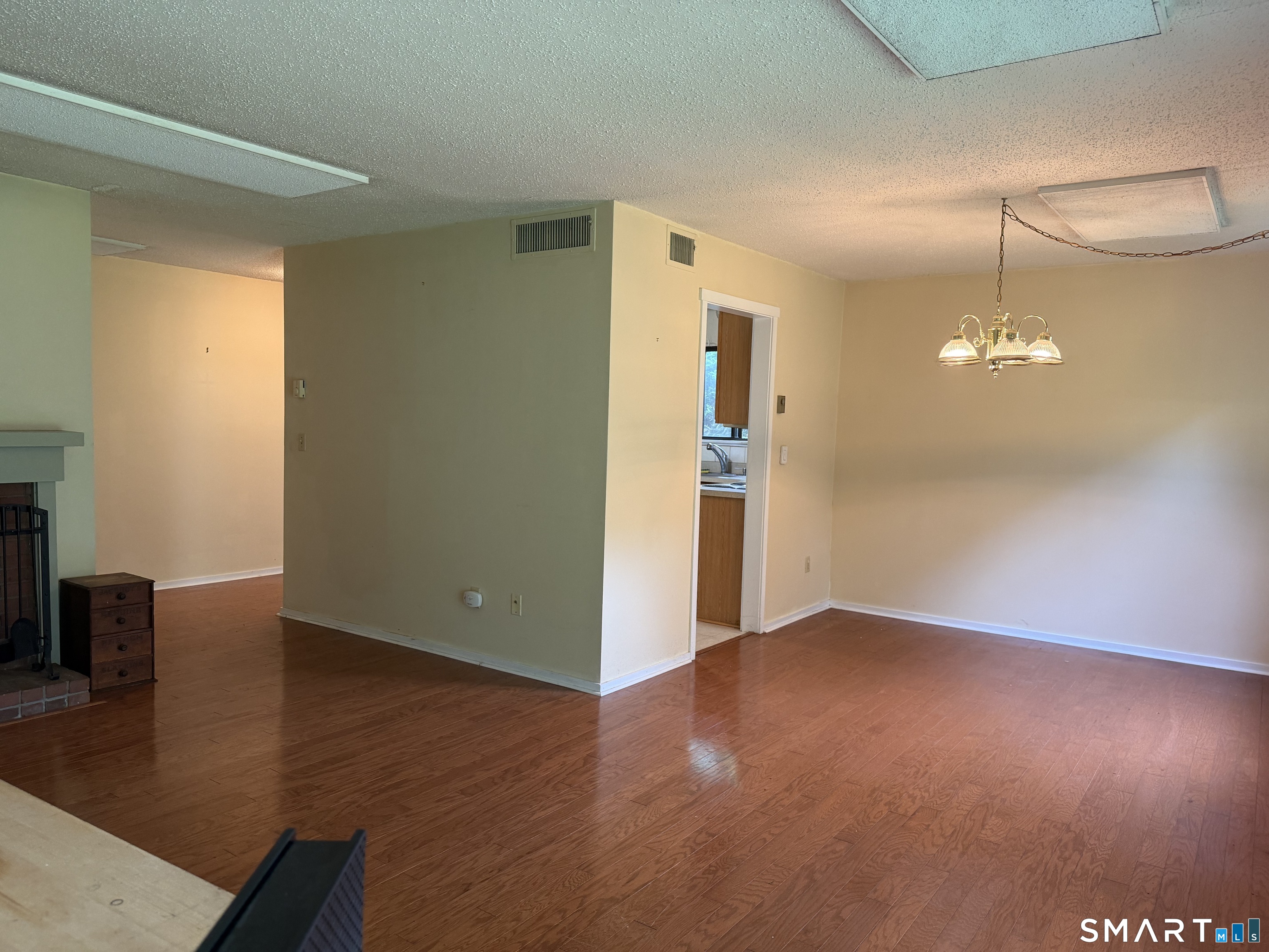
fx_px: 880
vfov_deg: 56.8
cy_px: 476
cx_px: 634
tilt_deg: -4.2
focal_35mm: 24
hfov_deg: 71.6
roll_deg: -0.9
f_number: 1.78
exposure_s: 1/60
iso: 250
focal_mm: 6.76
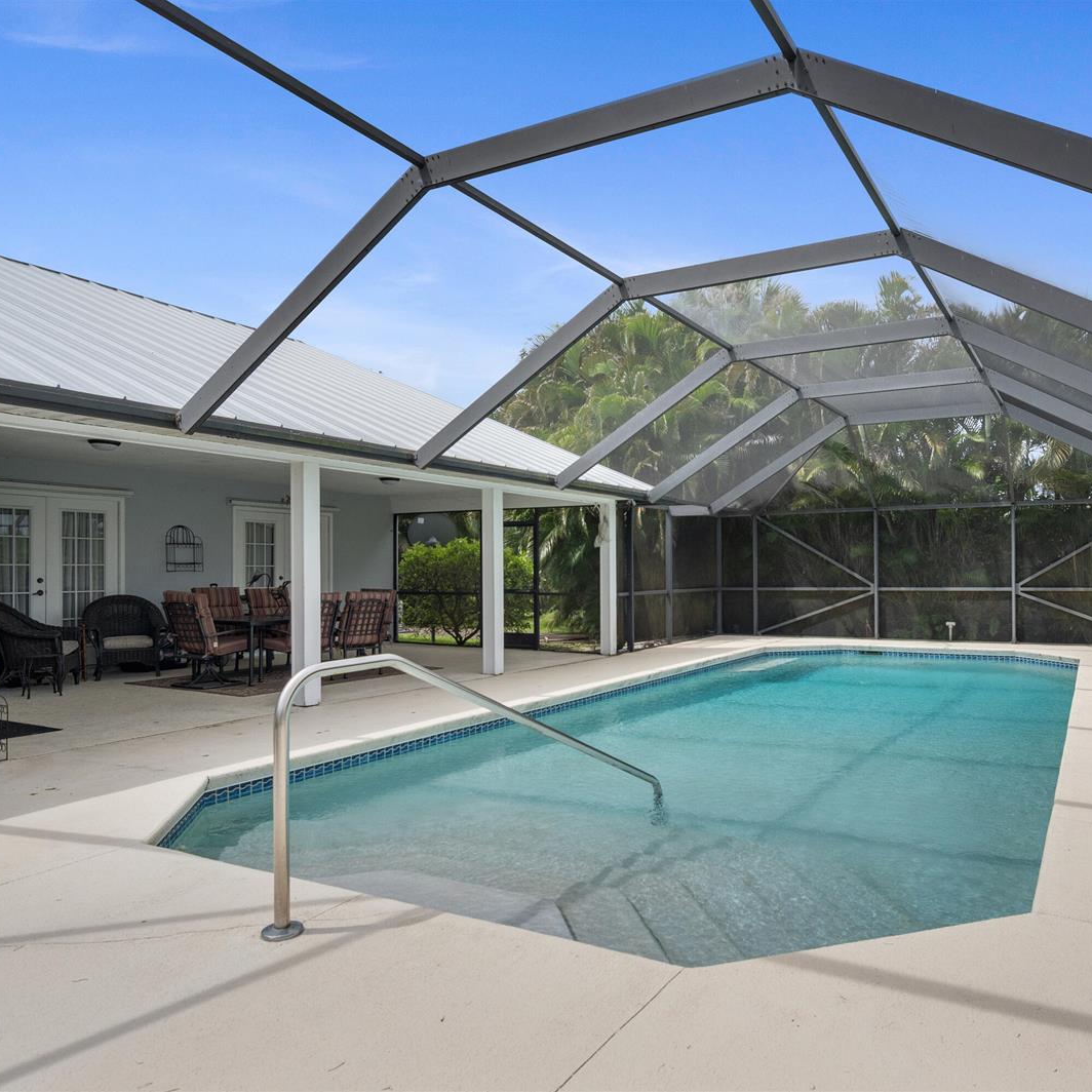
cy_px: 546
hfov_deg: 66.1
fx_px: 821
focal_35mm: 23
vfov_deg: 67.3
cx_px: 694
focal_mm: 12
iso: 320
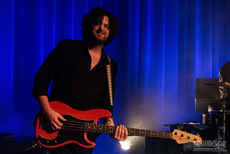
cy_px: 72
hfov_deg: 33.5
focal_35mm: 60
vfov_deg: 22.8
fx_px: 380
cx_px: 143
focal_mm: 48
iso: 2500
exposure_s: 1/125
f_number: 3.2
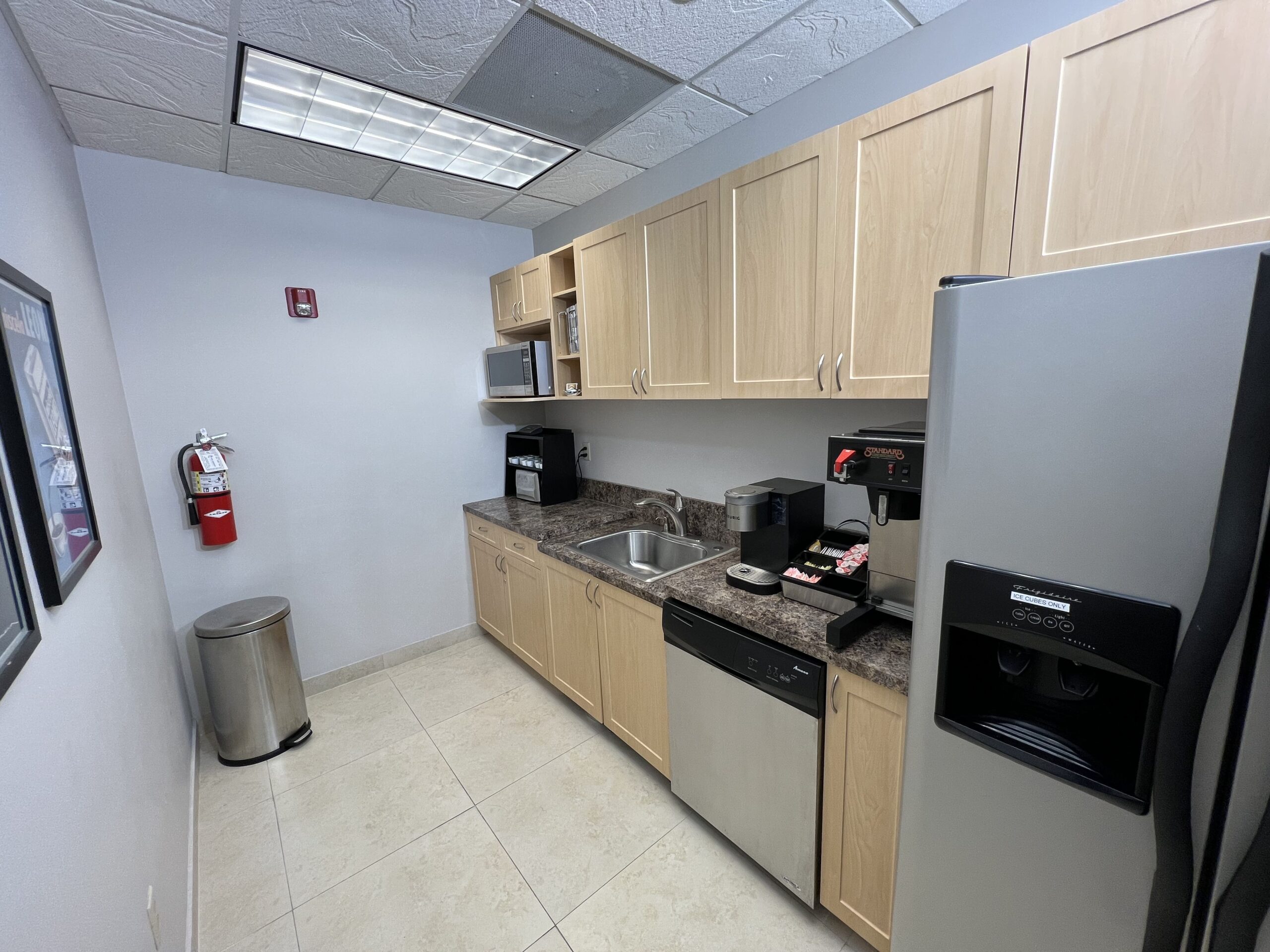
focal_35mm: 13
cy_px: 476
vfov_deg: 89.9
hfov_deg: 106.2
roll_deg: +2.1
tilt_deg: -10.7
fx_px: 477
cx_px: 635
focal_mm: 1.57
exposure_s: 1/120
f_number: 1.8
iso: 80
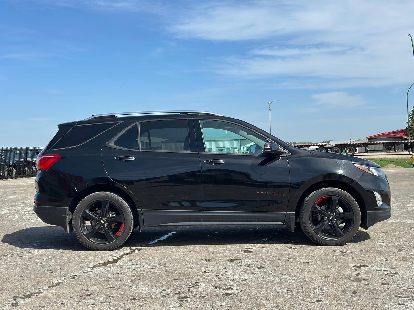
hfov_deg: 39.7
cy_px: 155
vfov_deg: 30.3
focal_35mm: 48
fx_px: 574
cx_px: 207
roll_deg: +2.0
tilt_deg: -1.4
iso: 100
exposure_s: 1/5882
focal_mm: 6.86
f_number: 1.78
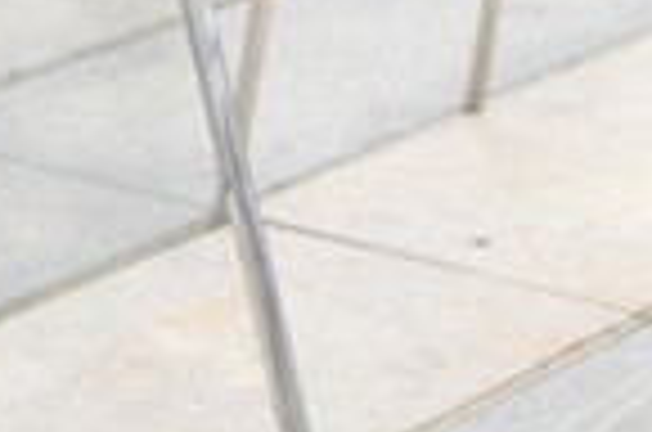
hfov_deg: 9.3
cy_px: -736
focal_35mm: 221
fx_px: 3994
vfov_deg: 5.9
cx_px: 656
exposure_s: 1/2000
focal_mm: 40
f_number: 2.8
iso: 800
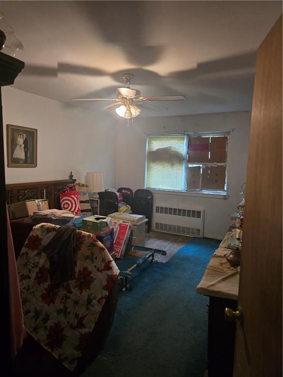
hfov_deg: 58.9
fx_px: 251
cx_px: 142
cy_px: 188
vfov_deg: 73.9
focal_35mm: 23
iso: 640
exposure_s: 1/60
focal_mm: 6.3
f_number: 1.7
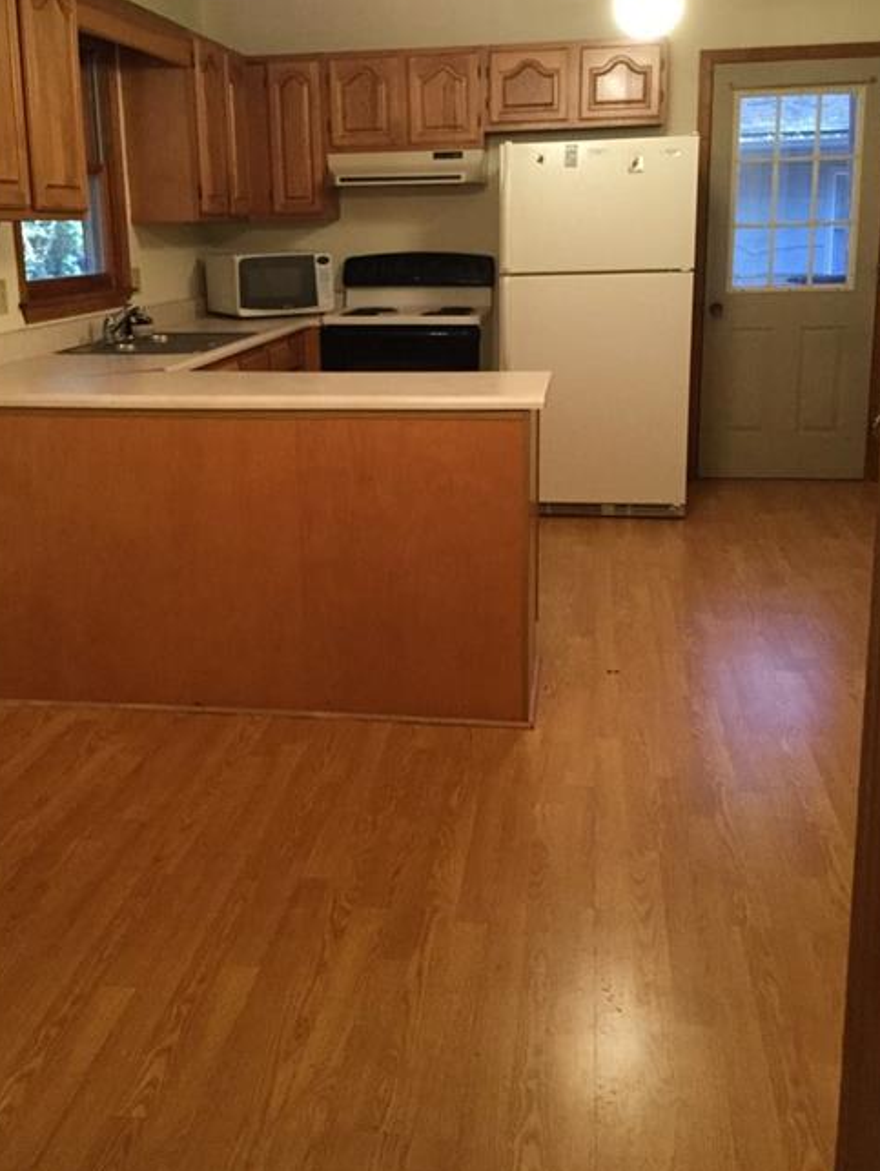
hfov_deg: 38.6
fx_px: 1253
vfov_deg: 50.0
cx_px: 383
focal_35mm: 37
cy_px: 524
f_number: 2.4
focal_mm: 3.3
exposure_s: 1/30
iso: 200
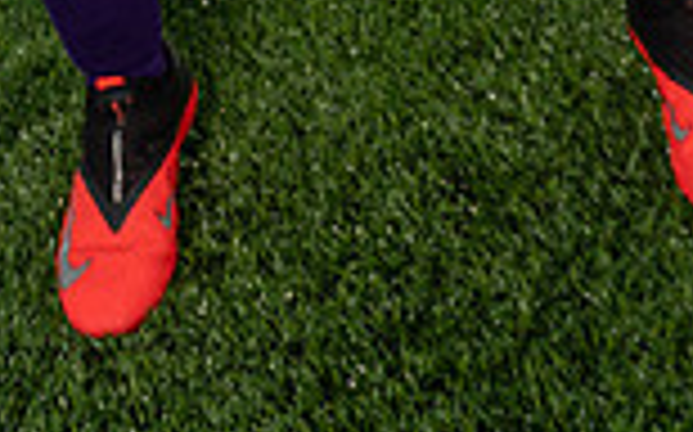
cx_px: 288
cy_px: -531
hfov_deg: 20.6
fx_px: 1906
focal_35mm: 101
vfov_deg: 11.2
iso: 320
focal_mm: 34
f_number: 5
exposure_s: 1/400
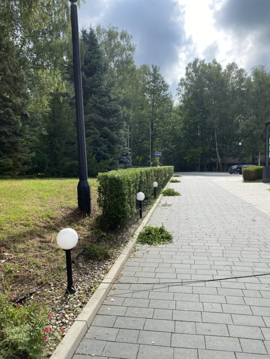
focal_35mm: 26
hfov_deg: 53.1
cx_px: 135
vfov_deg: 67.3
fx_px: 270
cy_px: 180
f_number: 1.8
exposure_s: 1/1429
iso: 32
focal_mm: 4.25
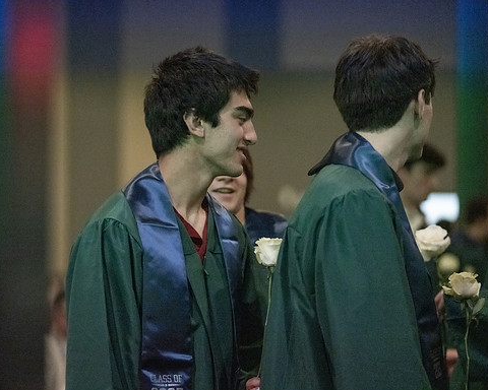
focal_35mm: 161
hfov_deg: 12.0
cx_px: 209
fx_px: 2325
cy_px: 196
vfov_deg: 9.6
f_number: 2.8
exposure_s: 1/320
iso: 20000
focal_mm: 142
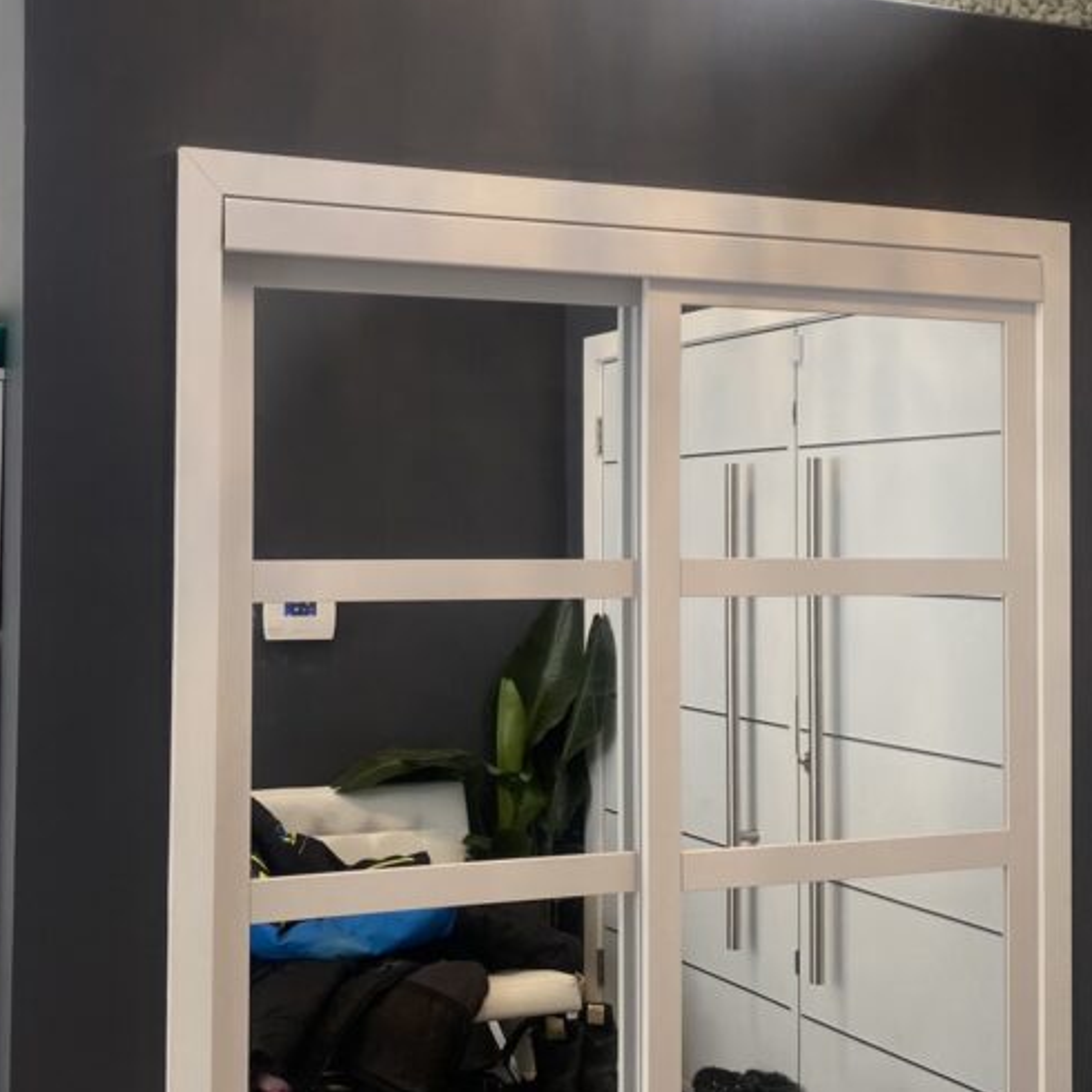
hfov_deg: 35.0
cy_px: 499
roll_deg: -0.4
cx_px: 359
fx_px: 1713
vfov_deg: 35.3
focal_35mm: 48
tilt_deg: +1.6
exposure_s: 1/120
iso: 100
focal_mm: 4.25
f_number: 1.8
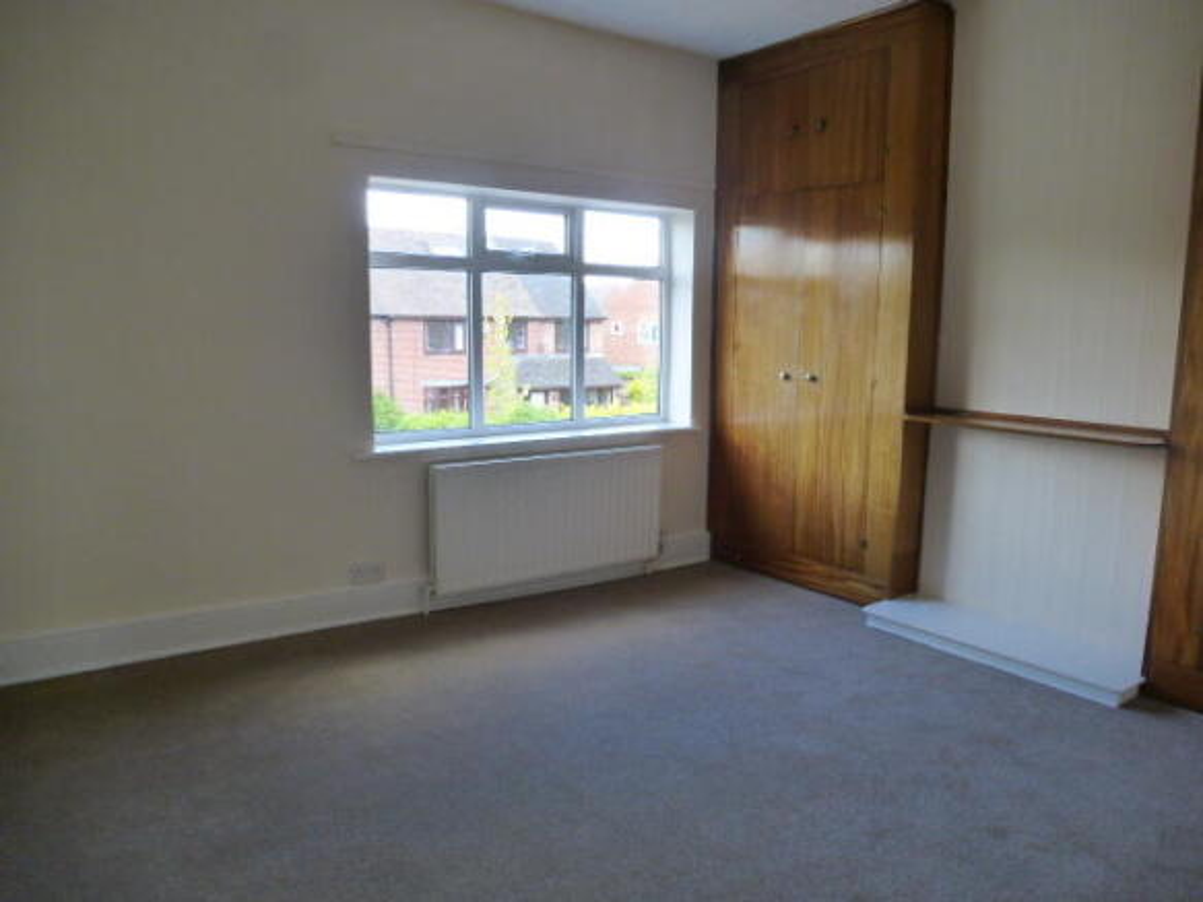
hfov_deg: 71.6
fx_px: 834
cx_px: 602
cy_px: 451
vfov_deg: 56.8
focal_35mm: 24
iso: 320
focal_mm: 4.3
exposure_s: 1/100
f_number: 3.3
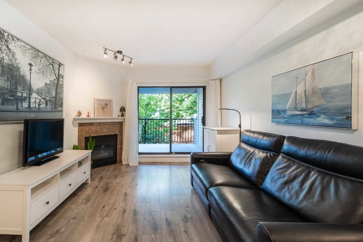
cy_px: 121
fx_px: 151
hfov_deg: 100.4
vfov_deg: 77.3
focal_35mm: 15
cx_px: 182
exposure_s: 1/4
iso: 200
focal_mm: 10
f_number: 8
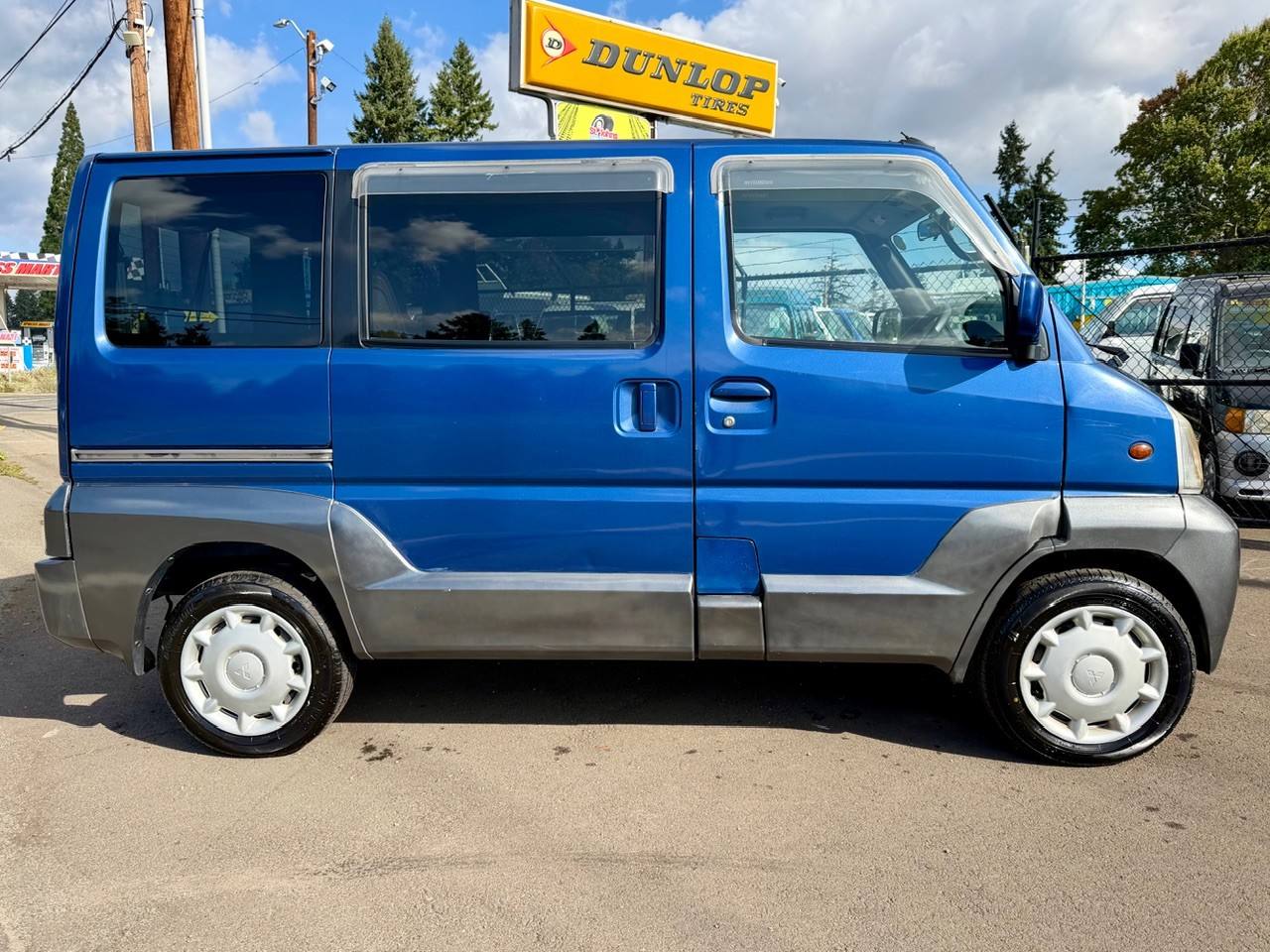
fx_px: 881
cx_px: 635
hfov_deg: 71.6
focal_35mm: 24
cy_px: 476
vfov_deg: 56.8
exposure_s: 1/2525
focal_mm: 6.76
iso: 80
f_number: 1.78
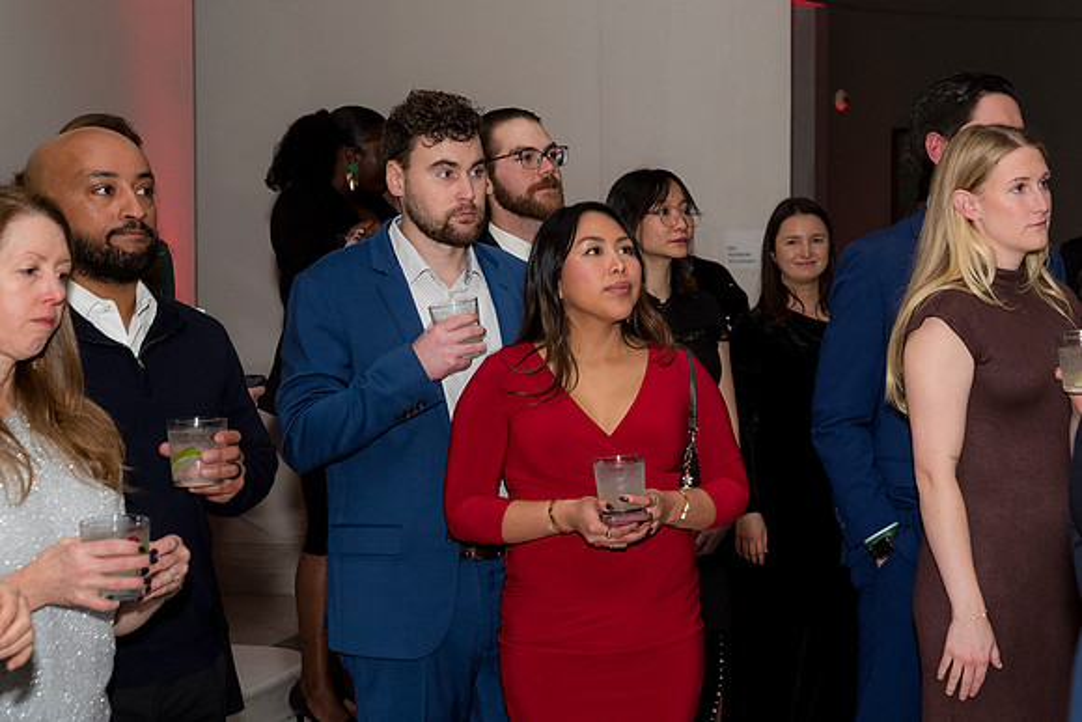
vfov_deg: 17.2
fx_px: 2382
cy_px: 319
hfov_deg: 25.3
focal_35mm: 79
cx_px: 816
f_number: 5
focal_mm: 52
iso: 800
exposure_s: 1/125
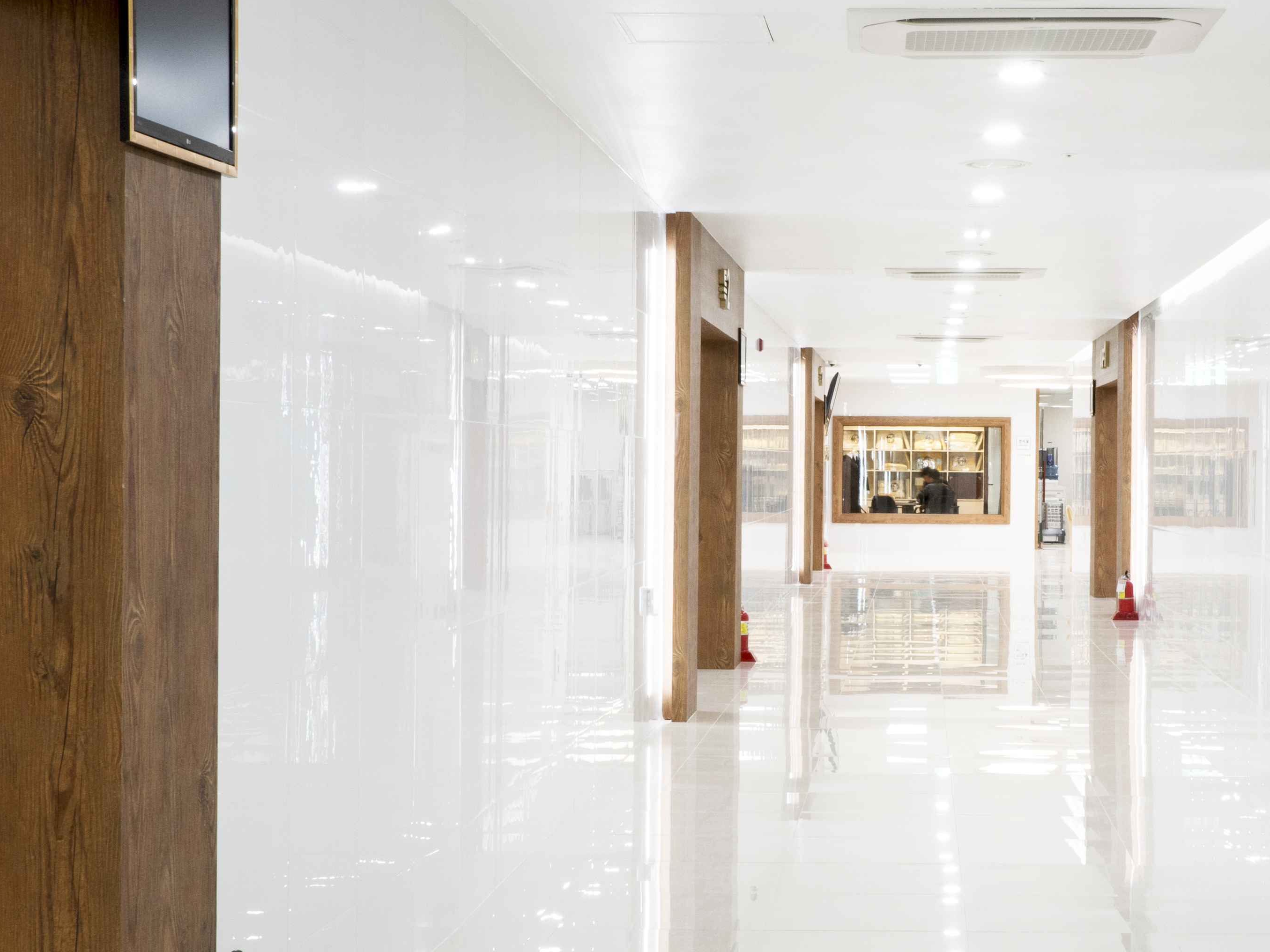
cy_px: 469
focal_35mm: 68
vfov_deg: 21.6
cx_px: 928
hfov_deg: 28.2
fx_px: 2495
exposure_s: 1/5
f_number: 11
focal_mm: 20
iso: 400
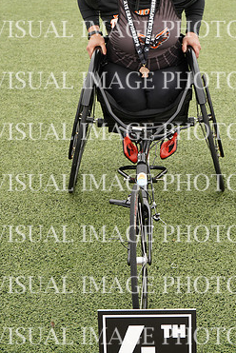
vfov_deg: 27.0
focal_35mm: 75
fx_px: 736
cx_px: 156
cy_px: 157
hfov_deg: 18.2
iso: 200
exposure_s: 1/125
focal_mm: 48
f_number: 8
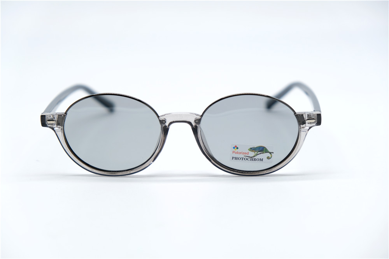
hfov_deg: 26.7
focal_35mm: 76
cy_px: 130
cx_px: 194
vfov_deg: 17.9
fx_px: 821
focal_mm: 50.5
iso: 160
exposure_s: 1/180
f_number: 4
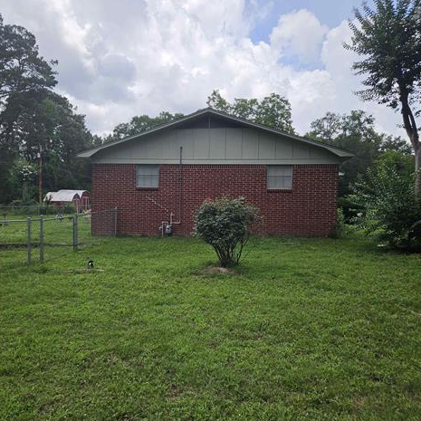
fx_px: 385
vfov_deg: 57.3
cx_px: 191
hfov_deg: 57.2
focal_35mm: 28
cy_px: 208
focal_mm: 5.4
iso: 25
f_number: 1.8
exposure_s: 1/1286
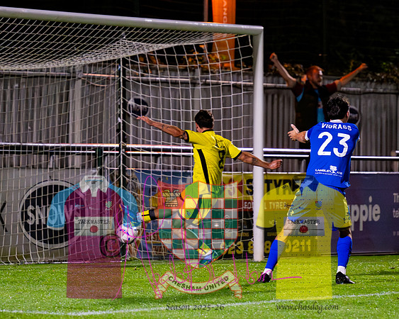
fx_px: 3885
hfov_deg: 5.9
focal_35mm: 329
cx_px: 124
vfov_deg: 4.7
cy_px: 179
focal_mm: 140
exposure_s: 1/1250
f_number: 2.8
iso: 6400
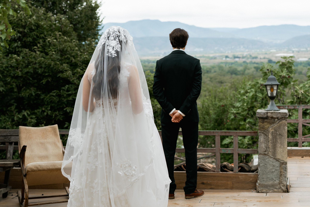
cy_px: 104
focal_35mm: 45
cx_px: 155
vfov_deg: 29.9
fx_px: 387
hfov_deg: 43.6
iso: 100
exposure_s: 1/200
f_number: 3.2
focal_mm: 45
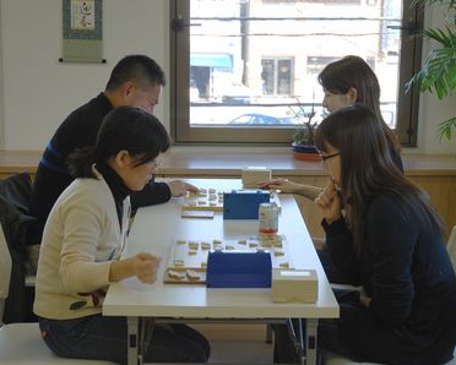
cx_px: 235
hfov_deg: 25.4
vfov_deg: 20.4
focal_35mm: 75
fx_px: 1013
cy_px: 183
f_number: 5
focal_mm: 44
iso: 200
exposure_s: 1/100
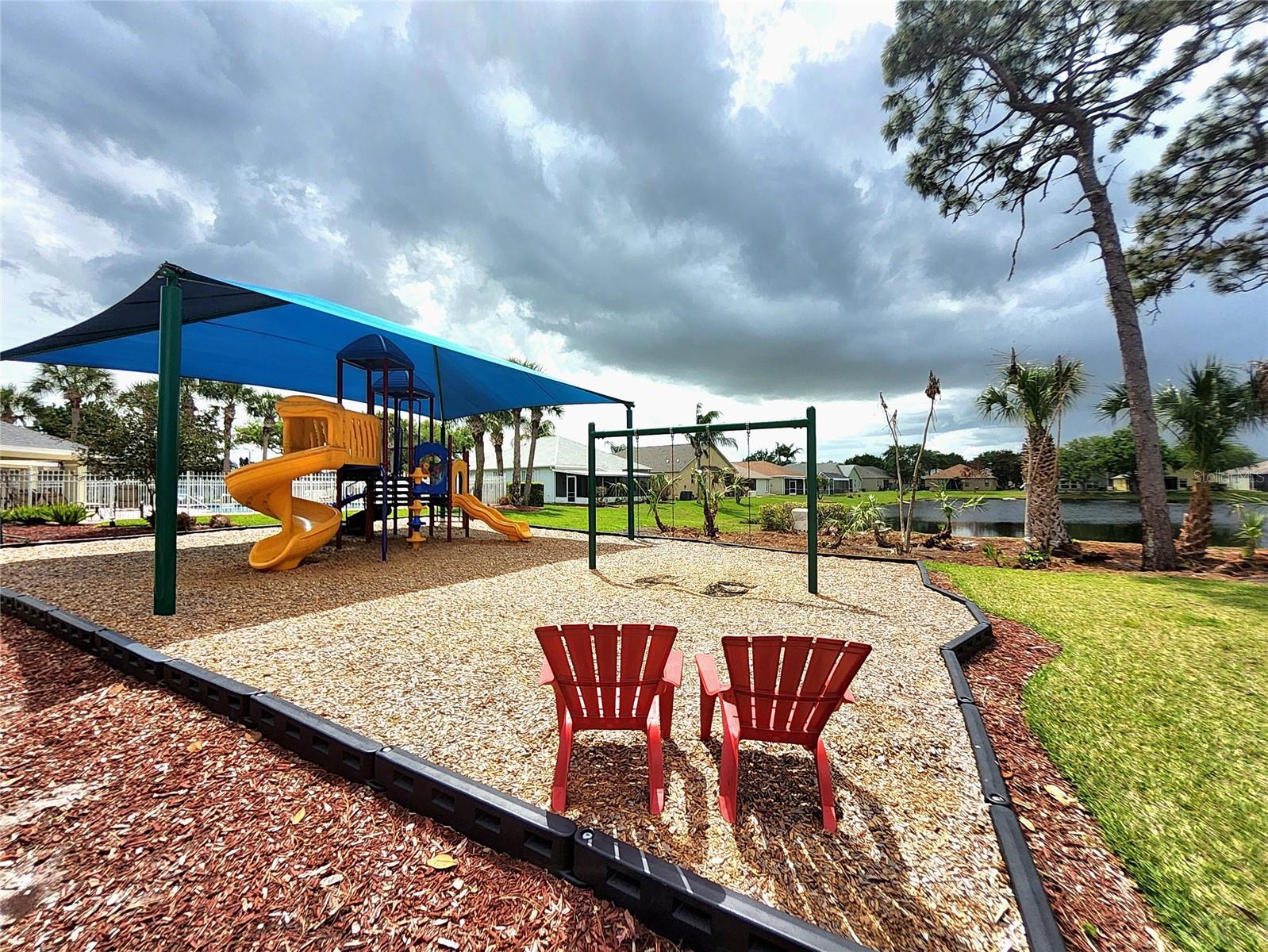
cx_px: 634
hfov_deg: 106.2
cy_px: 476
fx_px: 476
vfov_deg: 90.0
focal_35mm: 13
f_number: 2.2
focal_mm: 1.13
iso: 32
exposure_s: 1/1250
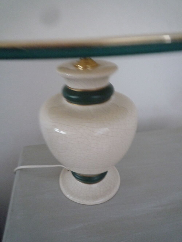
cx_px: 91
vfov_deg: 69.4
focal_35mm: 25
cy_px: 121
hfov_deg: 54.9
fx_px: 175
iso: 400
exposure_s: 1/4
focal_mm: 4.4
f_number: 2.8
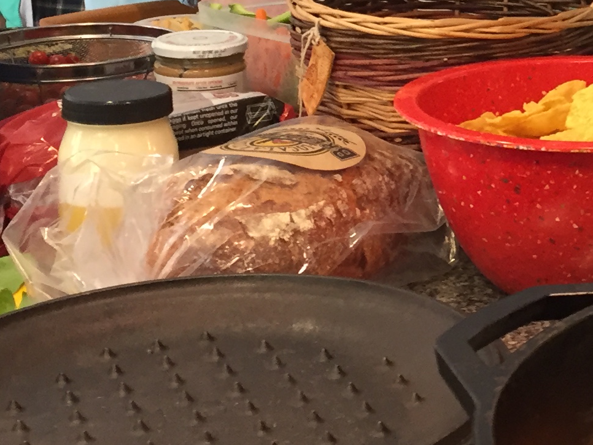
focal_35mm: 98
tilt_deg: -7.8
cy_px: -87
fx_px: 1678
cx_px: 667
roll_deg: -0.7
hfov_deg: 19.1
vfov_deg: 14.6
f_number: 2.2
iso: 100
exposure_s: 1/30
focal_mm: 4.15
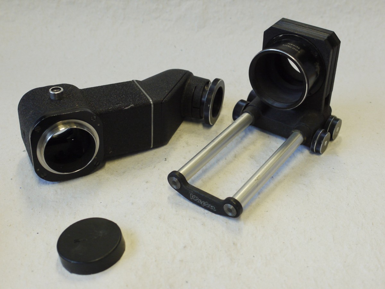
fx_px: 534
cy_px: 144
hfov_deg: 39.7
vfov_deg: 30.3
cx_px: 192
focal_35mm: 48
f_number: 5
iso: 800
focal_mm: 24
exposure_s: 1/125
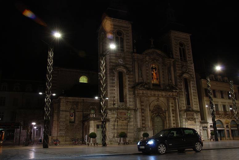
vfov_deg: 40.1
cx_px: 120
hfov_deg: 57.2
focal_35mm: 33
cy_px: 80
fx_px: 219
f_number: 8
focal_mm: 22
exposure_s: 2
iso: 100
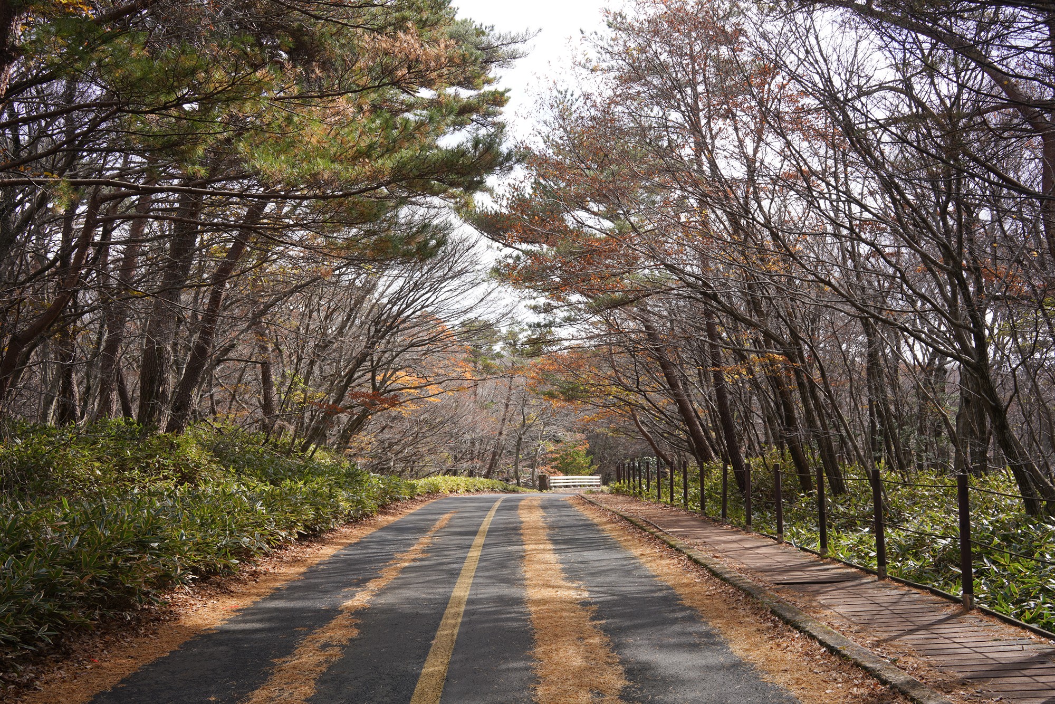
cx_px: 528
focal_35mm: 35
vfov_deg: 37.9
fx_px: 1026
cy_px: 352
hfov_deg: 54.4
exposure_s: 1/100
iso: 100
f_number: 8
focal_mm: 35
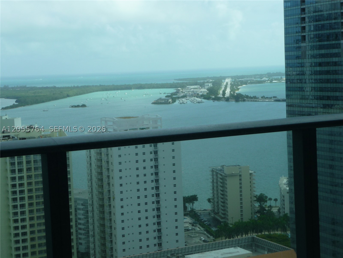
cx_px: 172
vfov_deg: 19.1
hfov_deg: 25.3
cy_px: 129
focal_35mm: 77
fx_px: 763
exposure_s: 1/500
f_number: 4.6
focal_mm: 13.1
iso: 100
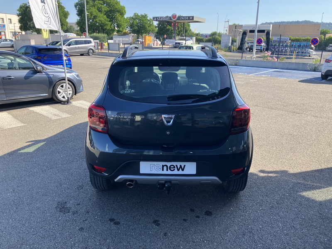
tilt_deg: -16.0
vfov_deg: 49.7
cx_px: 166
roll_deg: +0.4
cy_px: 124
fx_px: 269
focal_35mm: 28
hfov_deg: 63.4
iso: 32
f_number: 1.8
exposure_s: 1/540
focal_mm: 3.99
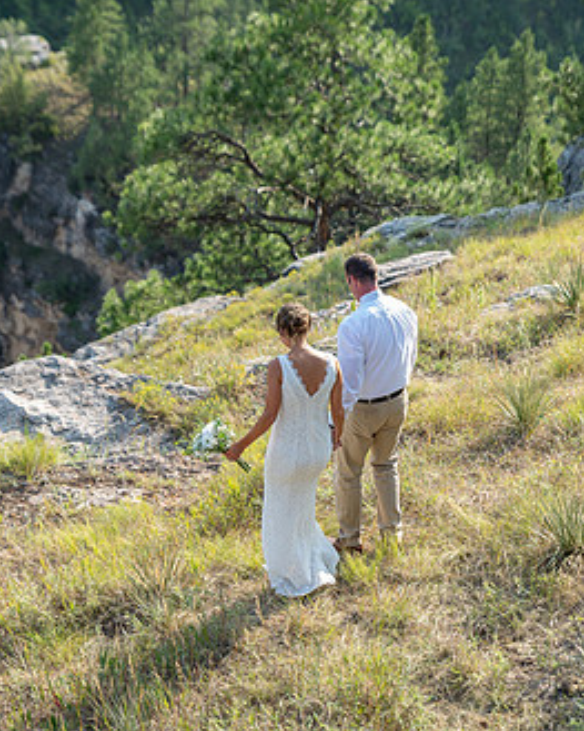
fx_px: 2507
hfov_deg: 13.3
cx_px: 275
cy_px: 392
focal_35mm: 116
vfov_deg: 16.6
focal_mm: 70
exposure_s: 1/320
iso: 200
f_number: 3.5
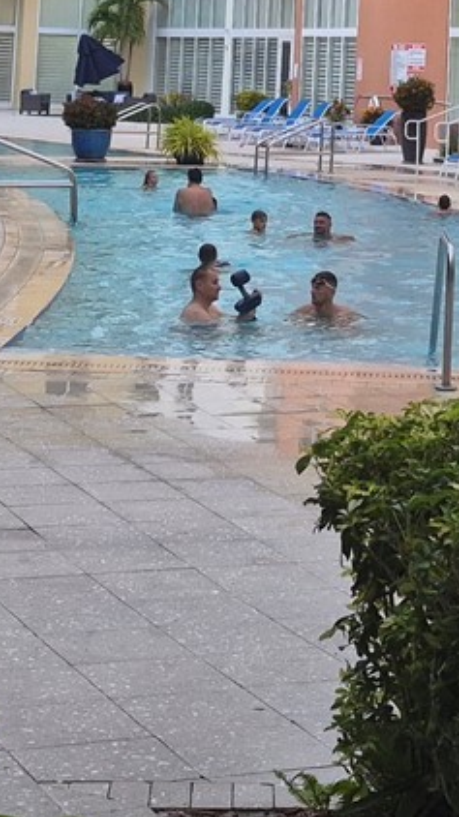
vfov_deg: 21.2
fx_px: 2058
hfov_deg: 12.7
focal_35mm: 95
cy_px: -103
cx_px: 380
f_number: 1.8
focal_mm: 5.4
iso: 125
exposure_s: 1/180
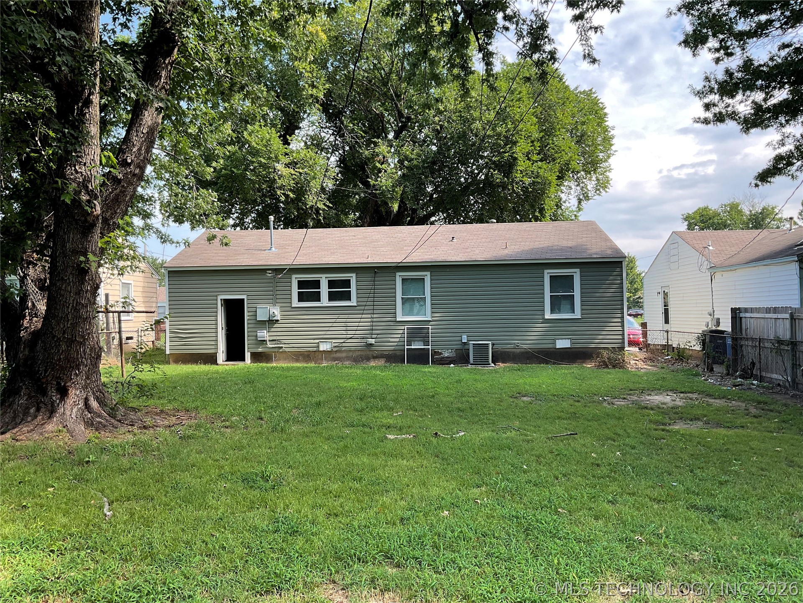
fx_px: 673
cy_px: 302
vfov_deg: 48.2
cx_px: 402
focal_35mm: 29
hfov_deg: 61.7
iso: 16
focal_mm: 3
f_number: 1.8
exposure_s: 1/289
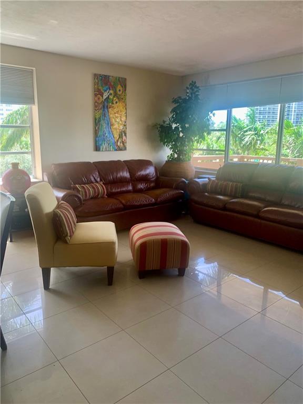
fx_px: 303
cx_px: 152
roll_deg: -1.6
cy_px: 202
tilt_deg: -11.4
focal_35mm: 26
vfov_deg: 67.3
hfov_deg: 53.1
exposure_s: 1/121
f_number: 1.8
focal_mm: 4.25
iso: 50
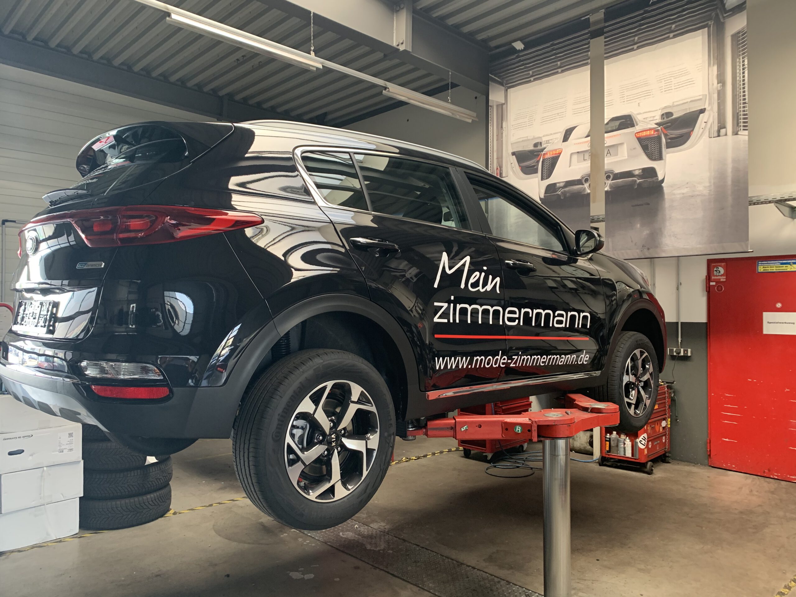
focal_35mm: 26
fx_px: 598
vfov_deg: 53.1
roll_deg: -0.3
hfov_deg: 67.3
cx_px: 398
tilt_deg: +1.4
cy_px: 298
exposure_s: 1/60
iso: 125
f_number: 1.8
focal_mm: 4.25
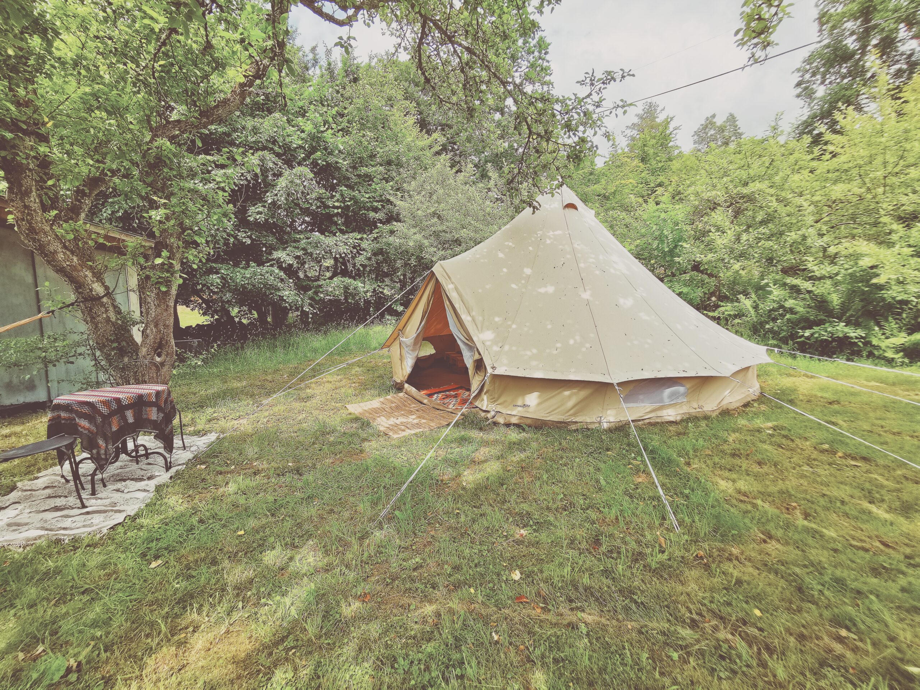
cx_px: 460
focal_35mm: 16
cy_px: 345
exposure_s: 1/541
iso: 50
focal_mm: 2.35
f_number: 2.2
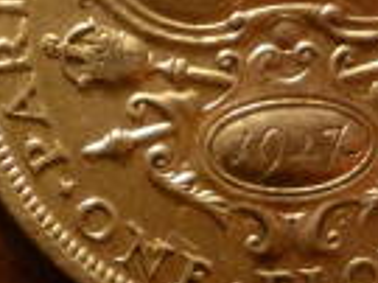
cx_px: -199
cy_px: 17
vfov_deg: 8.1
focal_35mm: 182
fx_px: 1986
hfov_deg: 10.5
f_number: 3.1
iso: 400
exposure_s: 1/11
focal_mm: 6.72
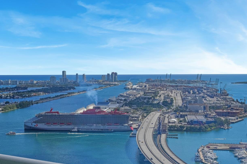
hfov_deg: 36.8
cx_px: 110
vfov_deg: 25.0
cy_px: 95
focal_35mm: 54
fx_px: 370
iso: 320
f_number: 8
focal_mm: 41
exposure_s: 1/6400
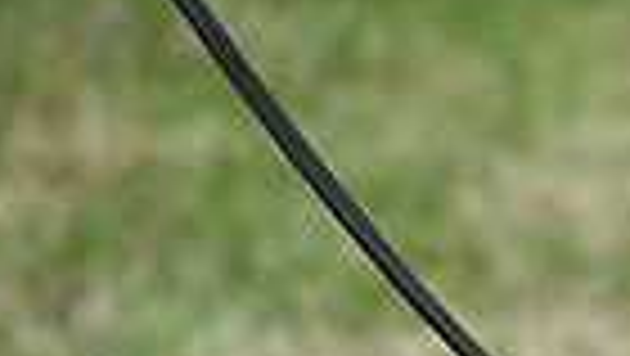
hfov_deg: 3.1
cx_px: 1246
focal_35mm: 694
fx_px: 11602
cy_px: 750
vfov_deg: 1.8
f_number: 4.5
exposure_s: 1/1000
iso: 360
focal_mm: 160
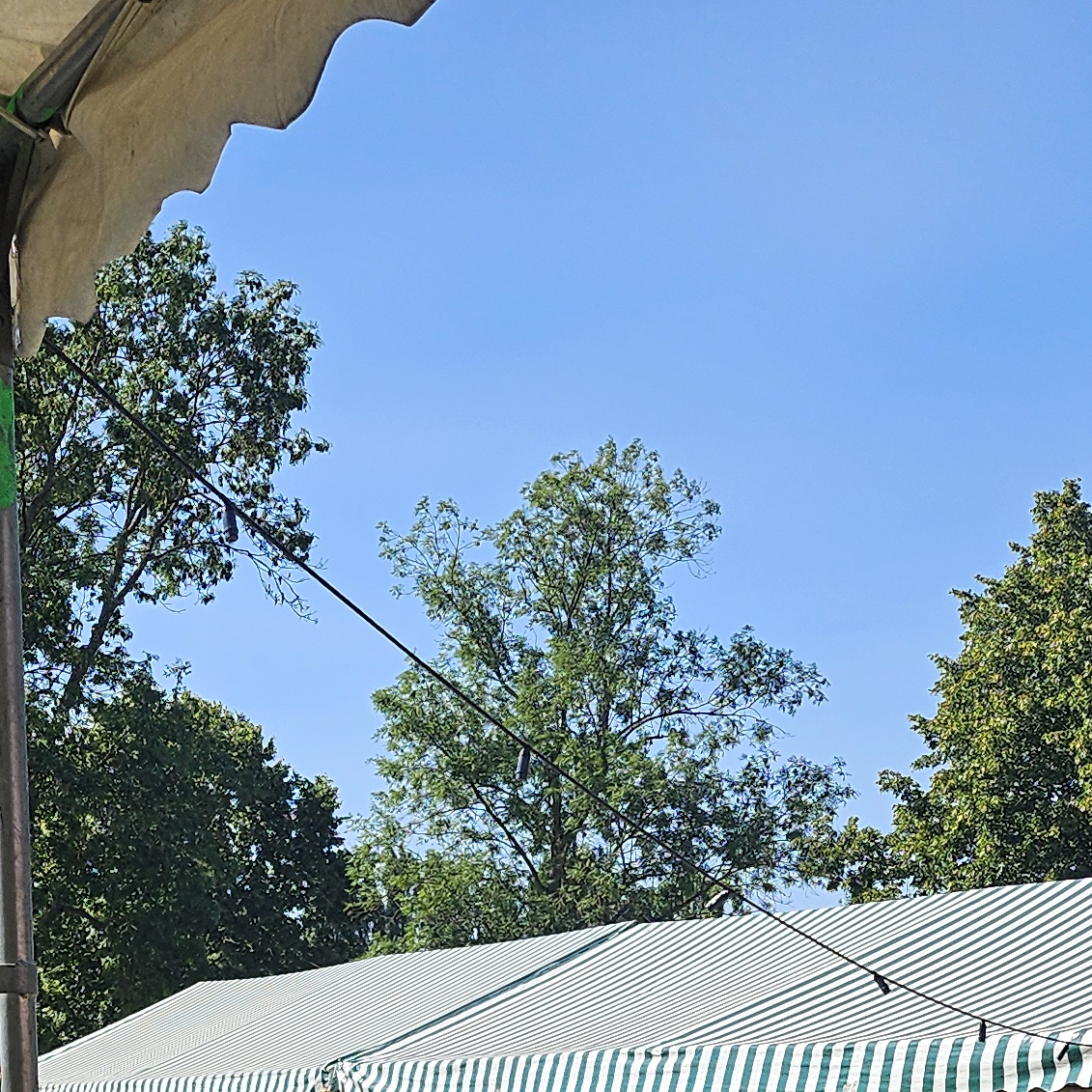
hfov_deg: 22.8
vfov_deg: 21.2
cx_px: 270
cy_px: 1358
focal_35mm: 75
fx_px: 2677
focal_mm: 5
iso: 50
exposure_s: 1/3550
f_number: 1.8
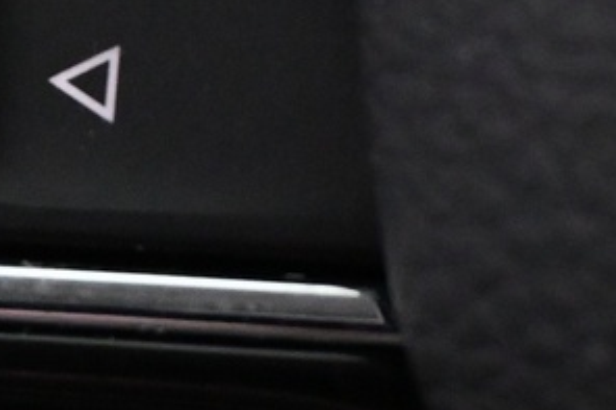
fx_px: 3016
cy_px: -125
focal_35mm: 176
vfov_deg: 7.7
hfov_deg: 11.4
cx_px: -171
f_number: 4
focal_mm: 21.5
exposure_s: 1/60
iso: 4500
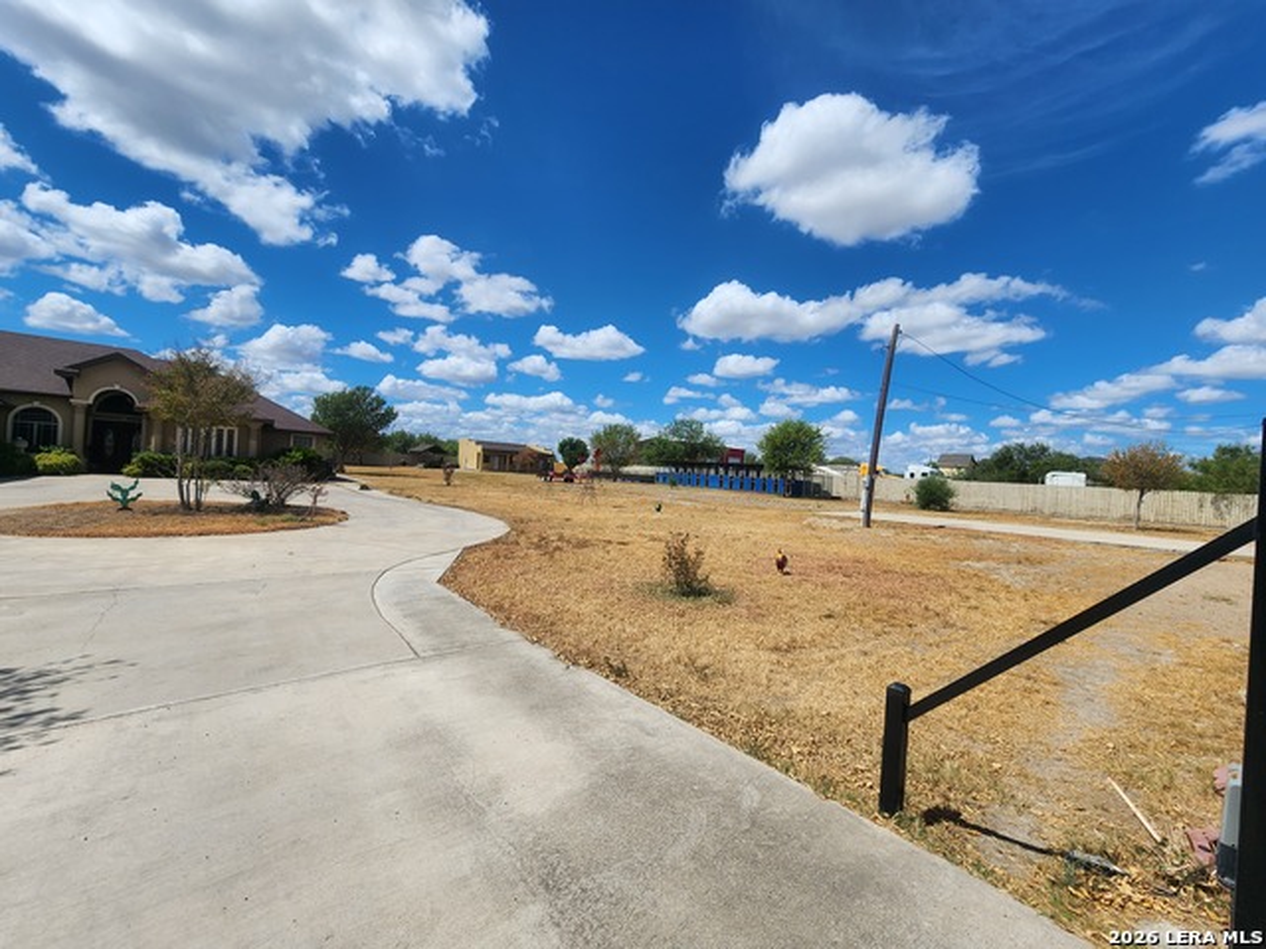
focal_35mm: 13
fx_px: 475
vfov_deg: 89.9
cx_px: 633
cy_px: 474
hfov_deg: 106.2
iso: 50
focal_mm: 2.2
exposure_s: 1/4349
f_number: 2.2
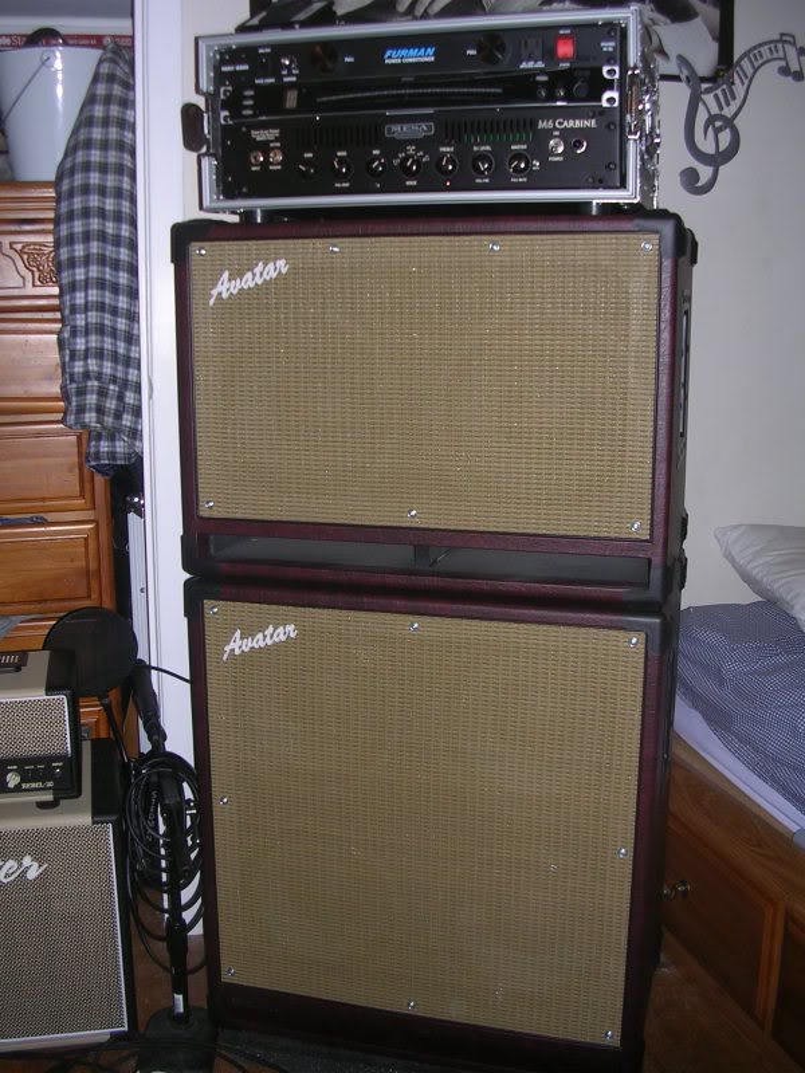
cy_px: 536
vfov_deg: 49.0
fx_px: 1178
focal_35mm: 38
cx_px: 402
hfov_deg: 37.7
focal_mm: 5.8
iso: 50
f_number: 2.8
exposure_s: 1/60.1
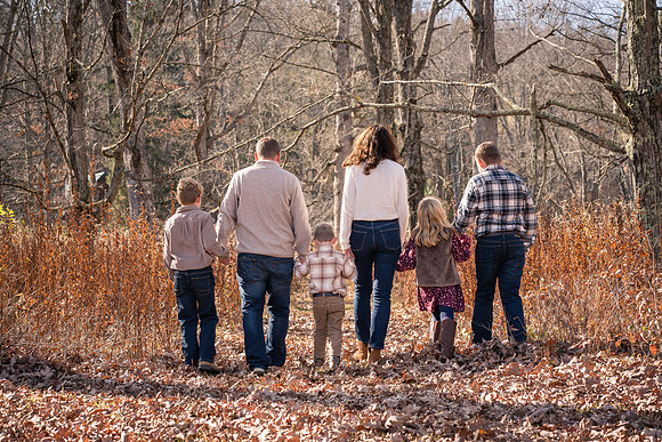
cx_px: 331
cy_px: 221
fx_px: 1563
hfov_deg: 23.9
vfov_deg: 16.1
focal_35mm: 85
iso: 250
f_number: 6.3
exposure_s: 1/250
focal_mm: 85
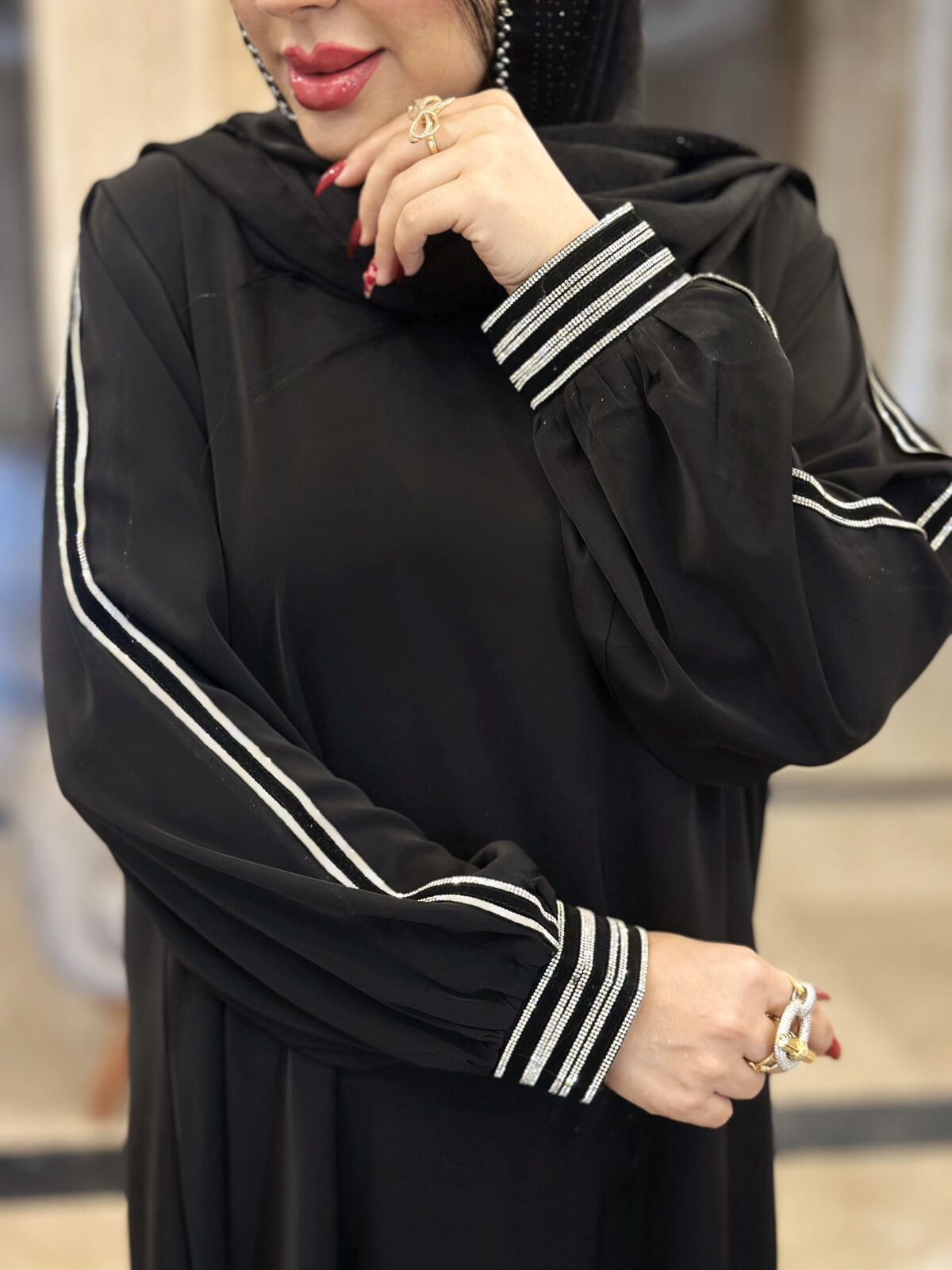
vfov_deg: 39.7
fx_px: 1760
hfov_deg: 30.3
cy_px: 635
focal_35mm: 48
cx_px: 476
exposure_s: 1/50
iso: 200
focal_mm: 6.86
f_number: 1.78
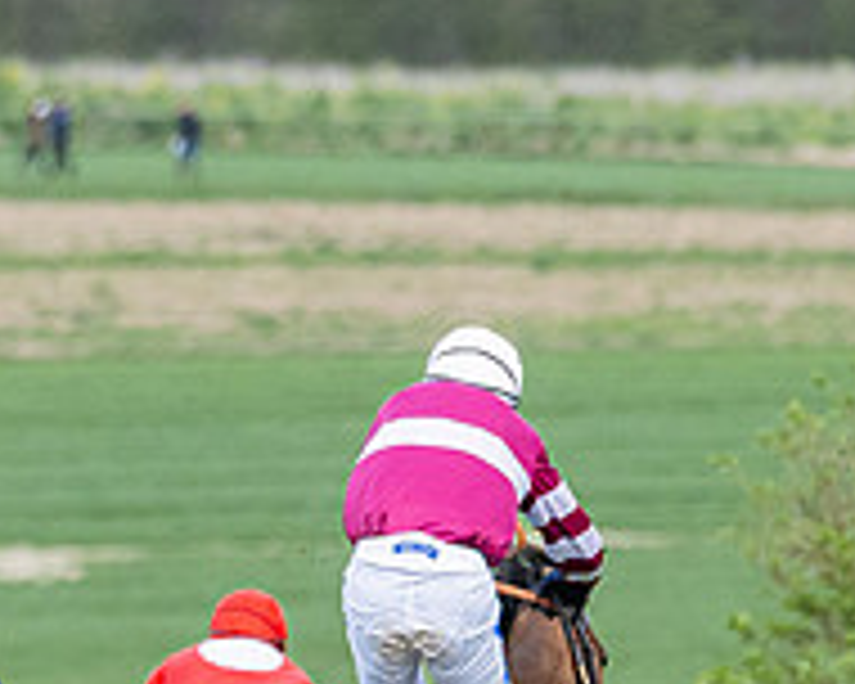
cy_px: 1280
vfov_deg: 1.1
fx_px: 34743
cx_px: 453
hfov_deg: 1.4
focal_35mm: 1373
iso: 400
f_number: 4
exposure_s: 1/2500
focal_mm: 200
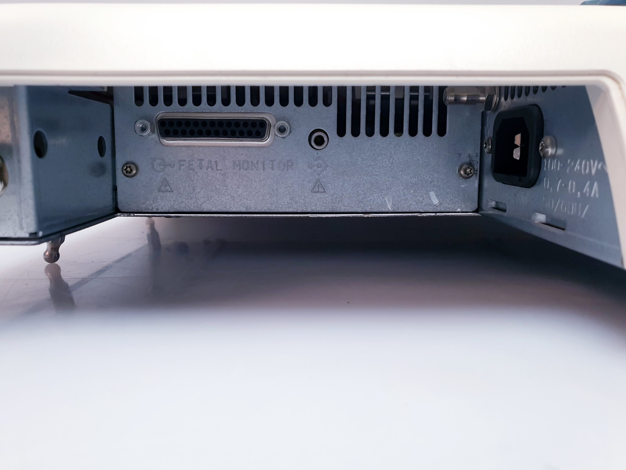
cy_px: 235
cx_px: 313
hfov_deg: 67.3
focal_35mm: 26
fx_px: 470
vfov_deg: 53.1
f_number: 2.4
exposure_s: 1/50
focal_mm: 4.3
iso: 64
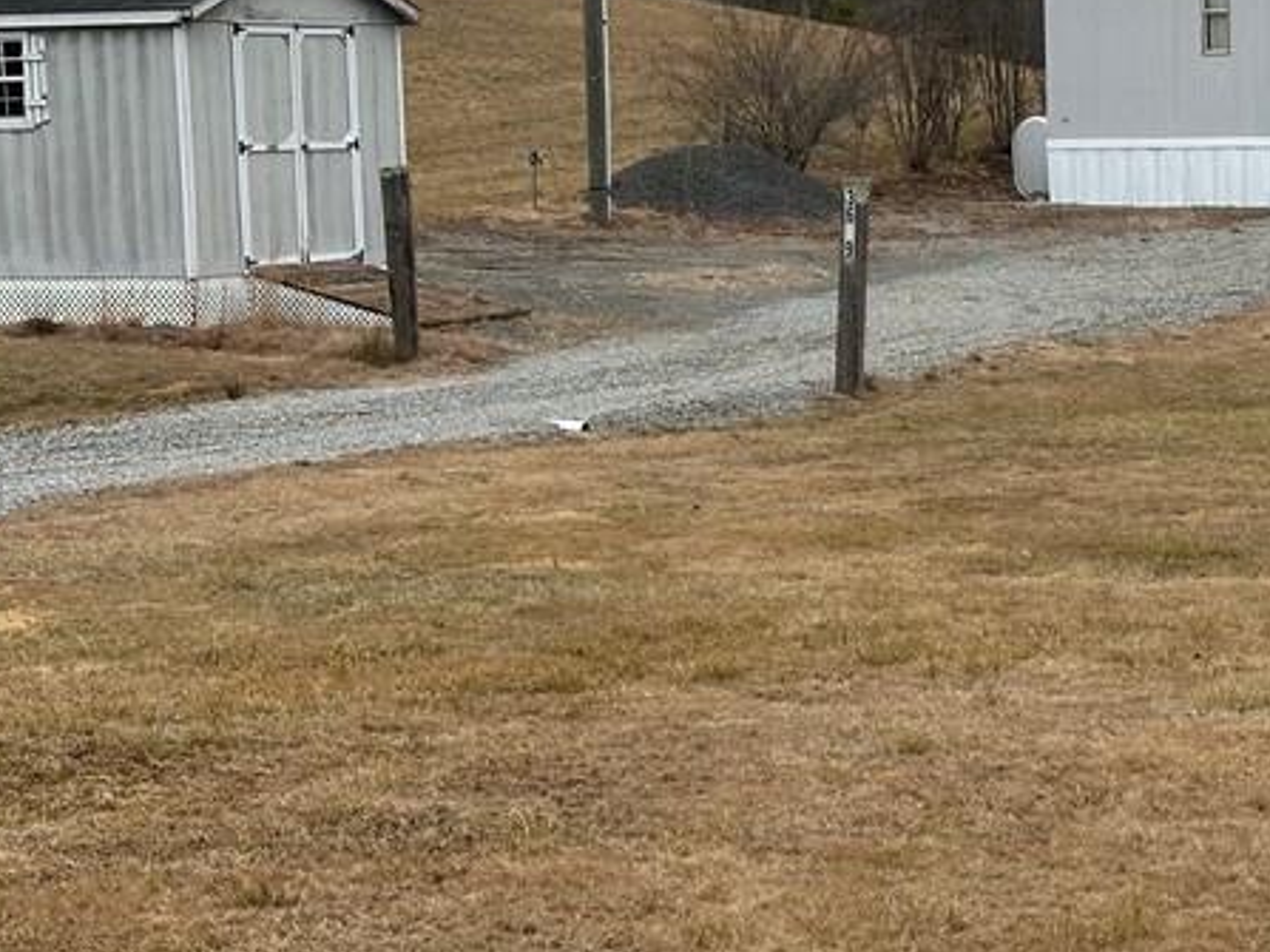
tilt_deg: -4.4
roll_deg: +1.1
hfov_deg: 17.7
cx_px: 1100
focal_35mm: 110
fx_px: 4035
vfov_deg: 13.5
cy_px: 463
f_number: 1.78
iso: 64
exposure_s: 1/2028
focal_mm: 6.86
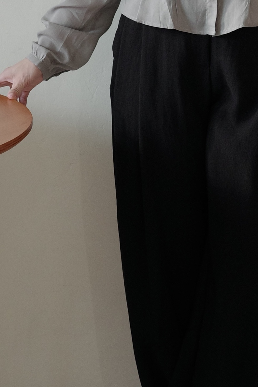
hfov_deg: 13.5
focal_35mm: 101
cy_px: 133
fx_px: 1086
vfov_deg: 20.2
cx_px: 211
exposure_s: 1/500
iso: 320
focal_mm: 26
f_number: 2.8
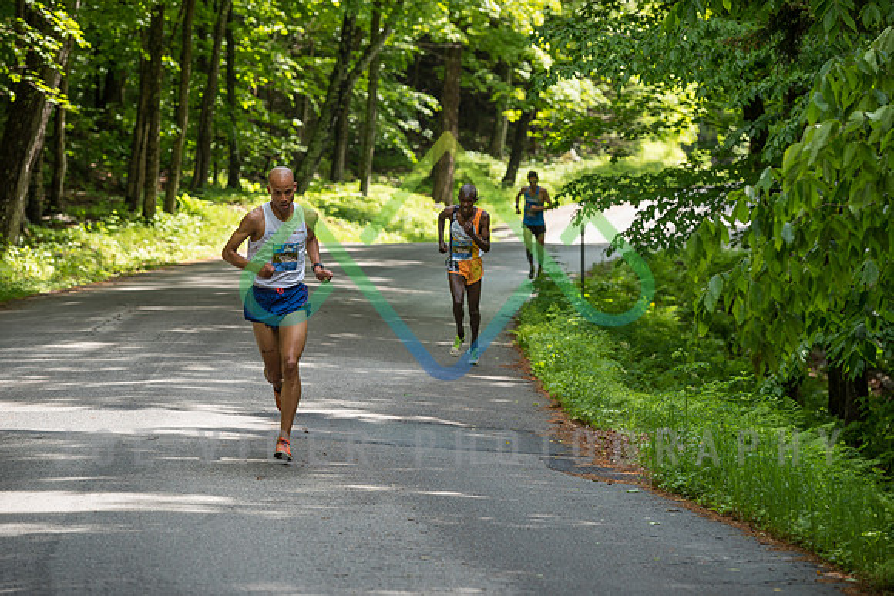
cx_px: 447
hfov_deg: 12.8
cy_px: 298
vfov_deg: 8.6
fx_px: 3974
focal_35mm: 160
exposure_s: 1/160
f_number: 5.6
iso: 200
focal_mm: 160
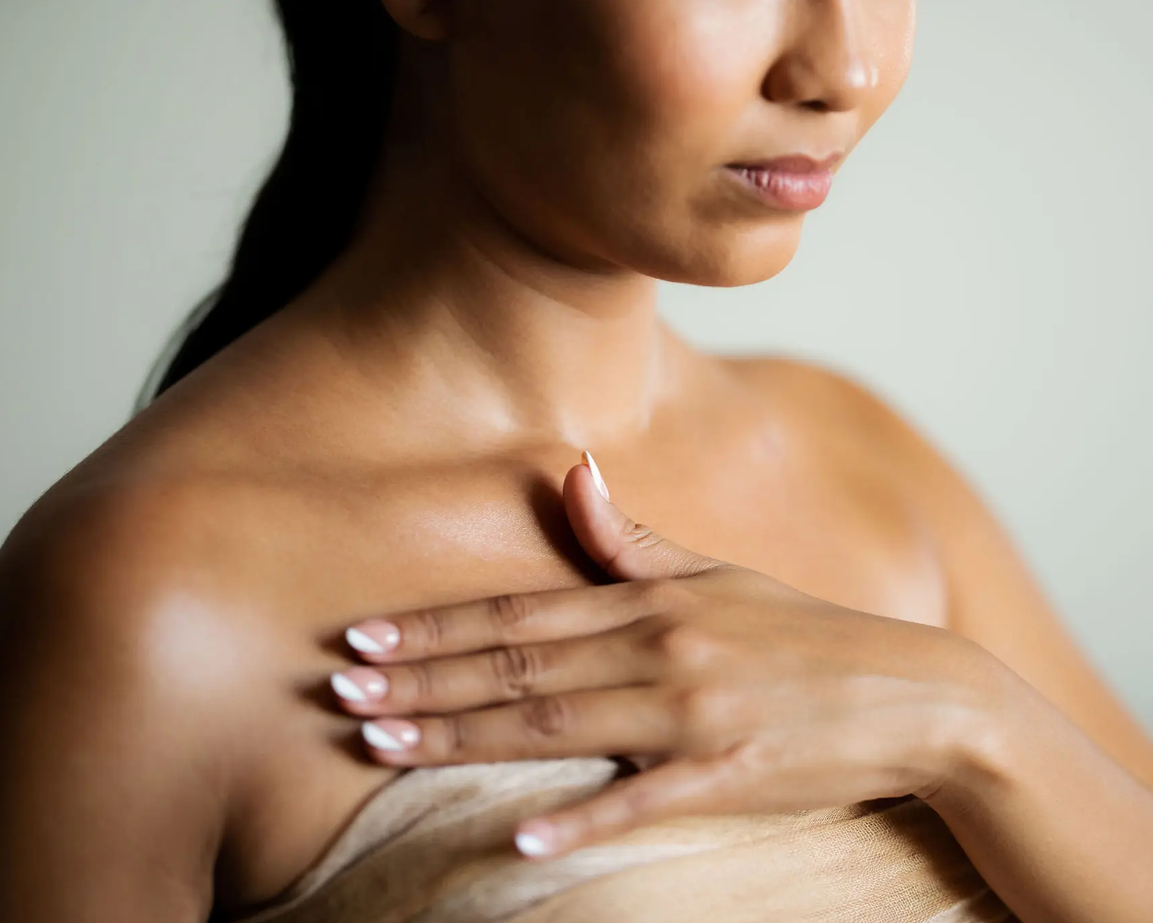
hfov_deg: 12.6
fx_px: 5221
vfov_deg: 10.1
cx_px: 640
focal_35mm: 153
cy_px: 463
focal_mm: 135
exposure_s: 1/250
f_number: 2
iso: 250
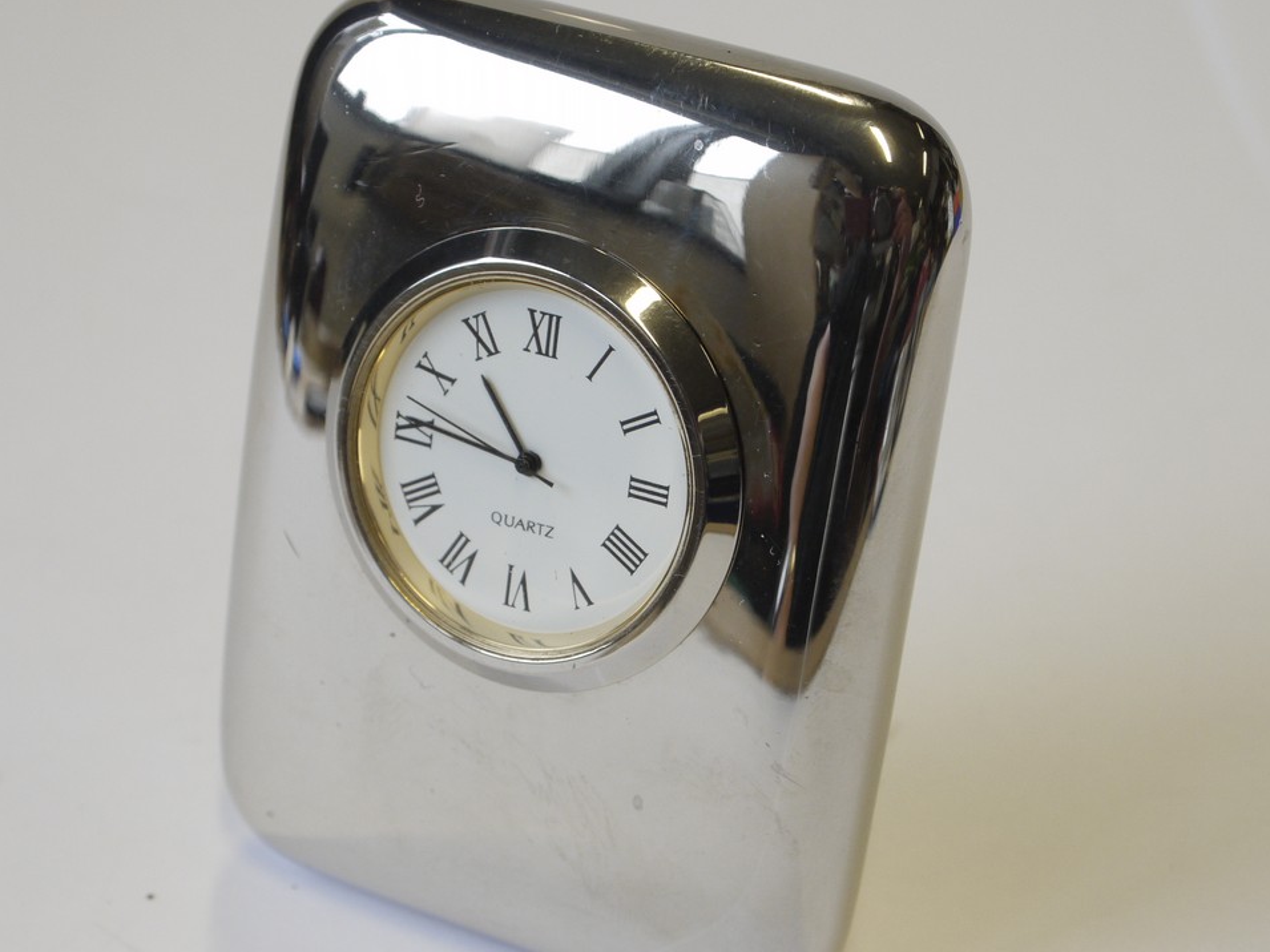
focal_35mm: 93
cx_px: 624
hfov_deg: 21.1
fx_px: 3412
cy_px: 487
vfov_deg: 15.9
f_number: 8
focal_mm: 37
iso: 400
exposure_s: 1/50
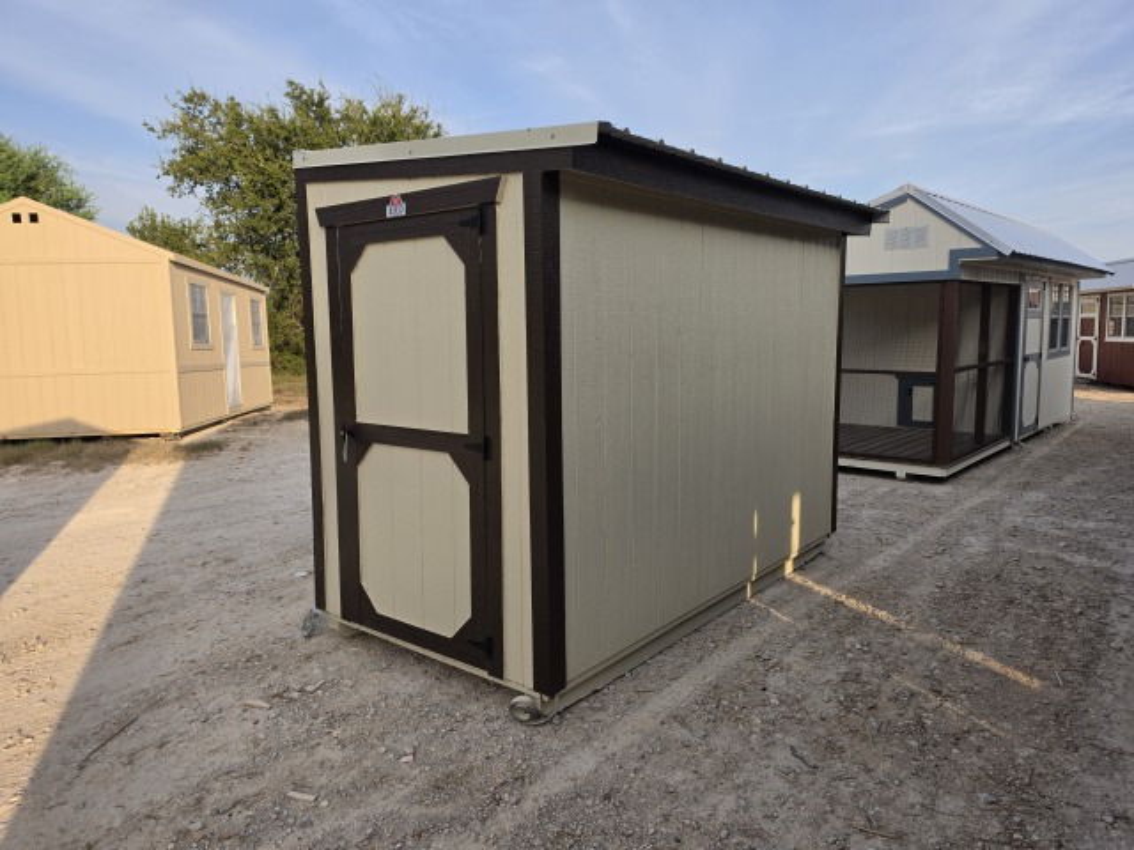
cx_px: 567
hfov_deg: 73.9
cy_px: 425
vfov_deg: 58.9
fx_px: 753
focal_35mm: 23
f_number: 1.4
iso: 64
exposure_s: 1/3569
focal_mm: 6.5
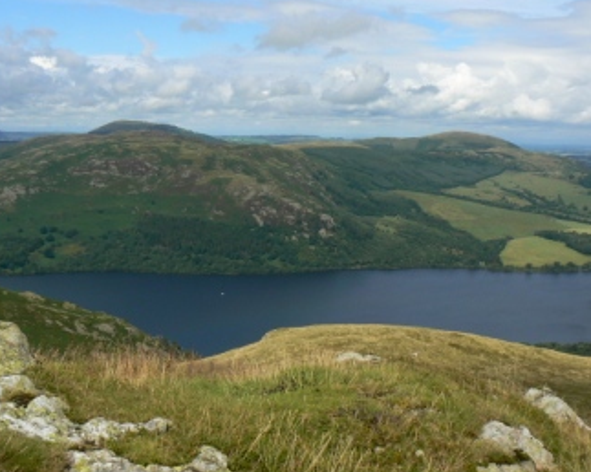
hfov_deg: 39.5
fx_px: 822
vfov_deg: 32.0
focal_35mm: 47
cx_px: 254
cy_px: 210
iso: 80
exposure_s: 1/500
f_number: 6.3
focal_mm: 6
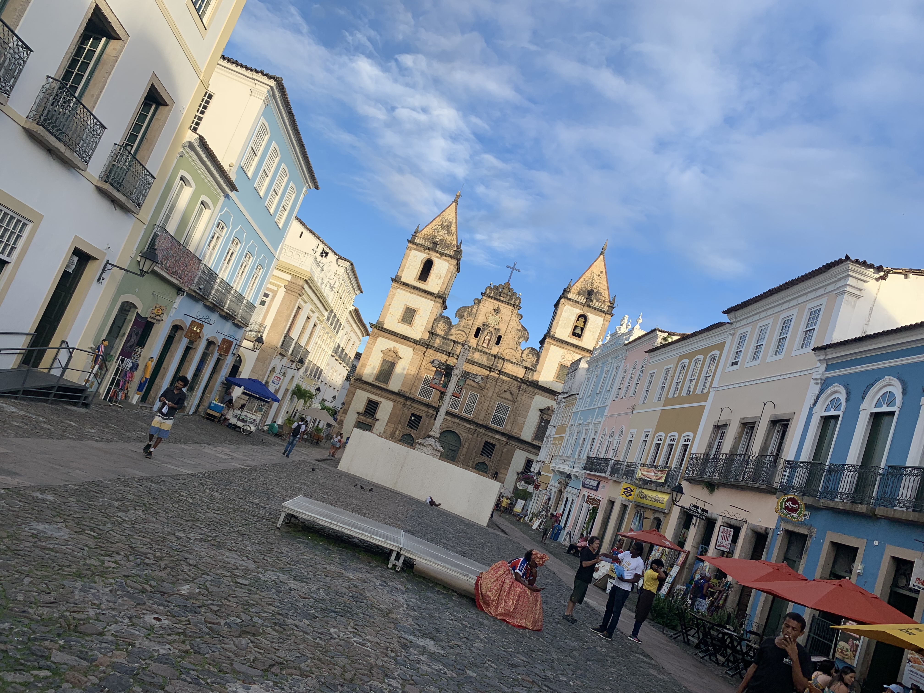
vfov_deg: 53.1
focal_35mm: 26
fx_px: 694
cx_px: 462
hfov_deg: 67.3
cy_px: 346
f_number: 1.8
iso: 25
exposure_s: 1/1149
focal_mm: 4.25
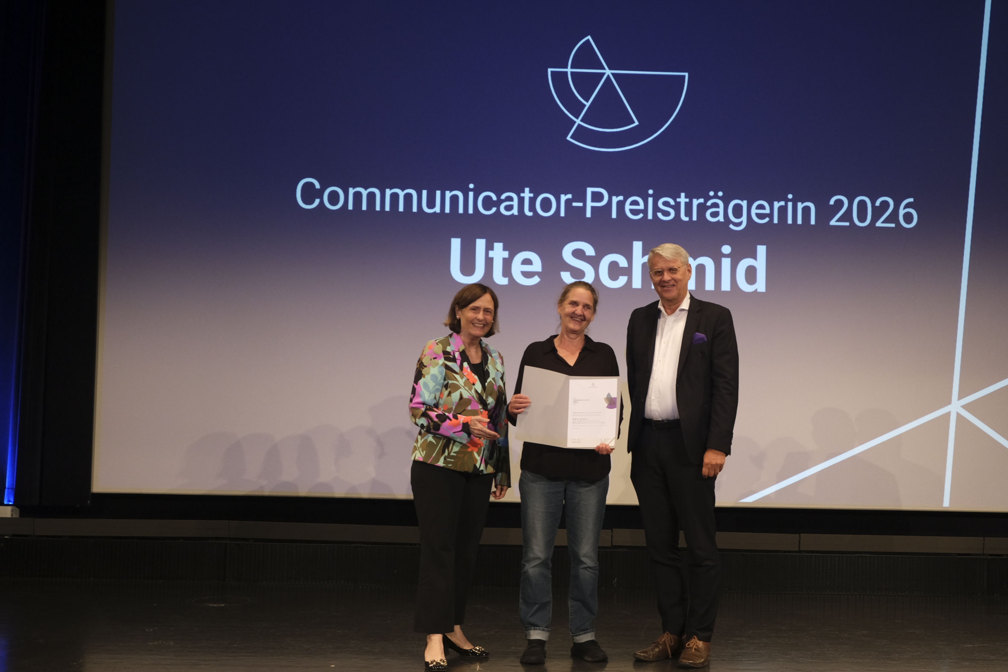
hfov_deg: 47.0
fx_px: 1148
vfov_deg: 32.6
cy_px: 366
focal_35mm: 41
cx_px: 622
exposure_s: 1/200
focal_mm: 20.5
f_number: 4
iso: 1000
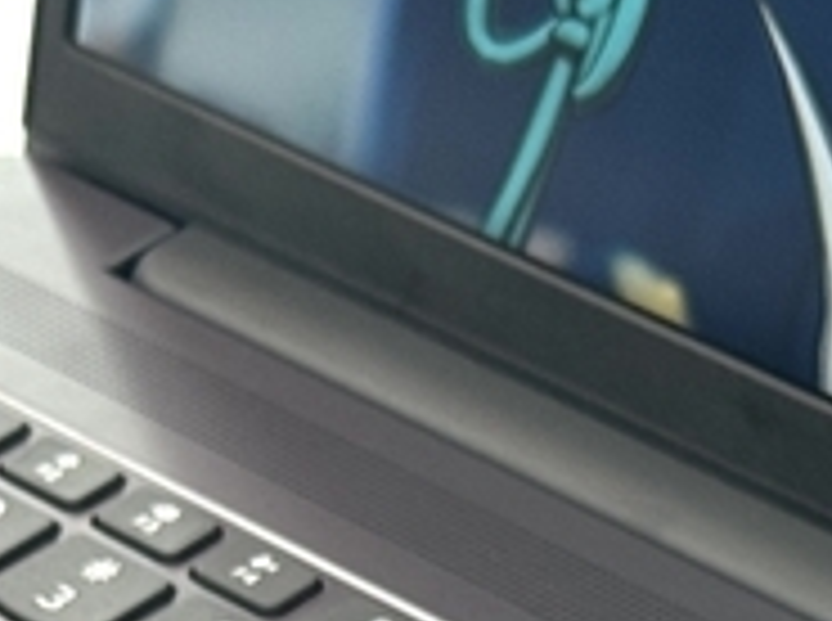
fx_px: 4990
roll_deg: +2.8
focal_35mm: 208
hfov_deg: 9.5
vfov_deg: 6.9
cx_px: 562
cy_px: 1278
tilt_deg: -42.5
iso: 100
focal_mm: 6.76
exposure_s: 1/88
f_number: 1.78
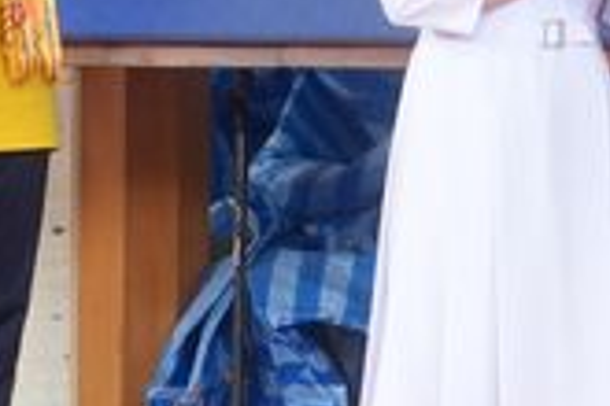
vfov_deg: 6.0
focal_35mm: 229
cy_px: -118
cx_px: 658
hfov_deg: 8.9
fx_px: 3880
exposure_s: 1/100
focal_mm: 42
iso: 1600
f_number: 5.6
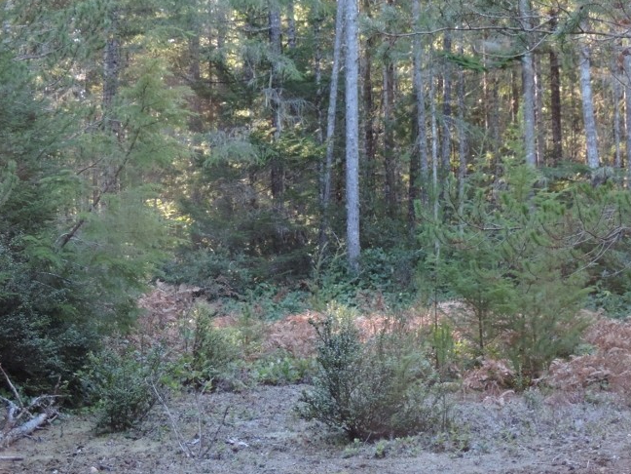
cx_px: 354
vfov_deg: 18.7
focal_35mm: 79
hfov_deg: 24.7
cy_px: 199
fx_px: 1440
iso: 220
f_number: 3.6
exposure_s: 1/50
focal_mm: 8.9
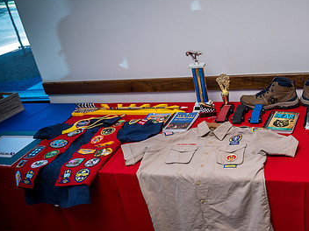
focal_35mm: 38
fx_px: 339
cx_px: 245
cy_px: 121
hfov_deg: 46.5
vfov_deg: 37.7
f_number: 4
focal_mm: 24
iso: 1000
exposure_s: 1/125
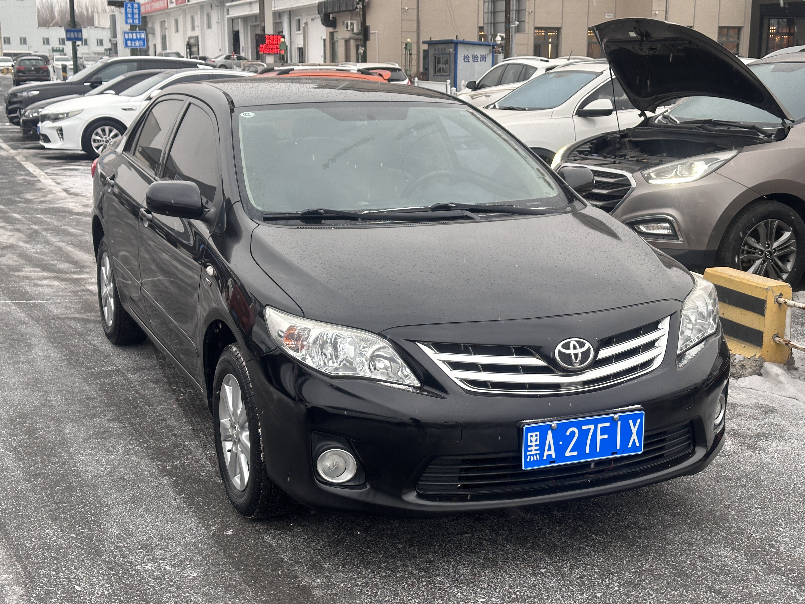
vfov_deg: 30.3
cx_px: 402
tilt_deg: -11.0
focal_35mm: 48
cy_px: 302
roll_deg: -0.5
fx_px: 1116
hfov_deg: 39.7
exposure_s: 1/94
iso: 80
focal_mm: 6.86
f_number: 1.78
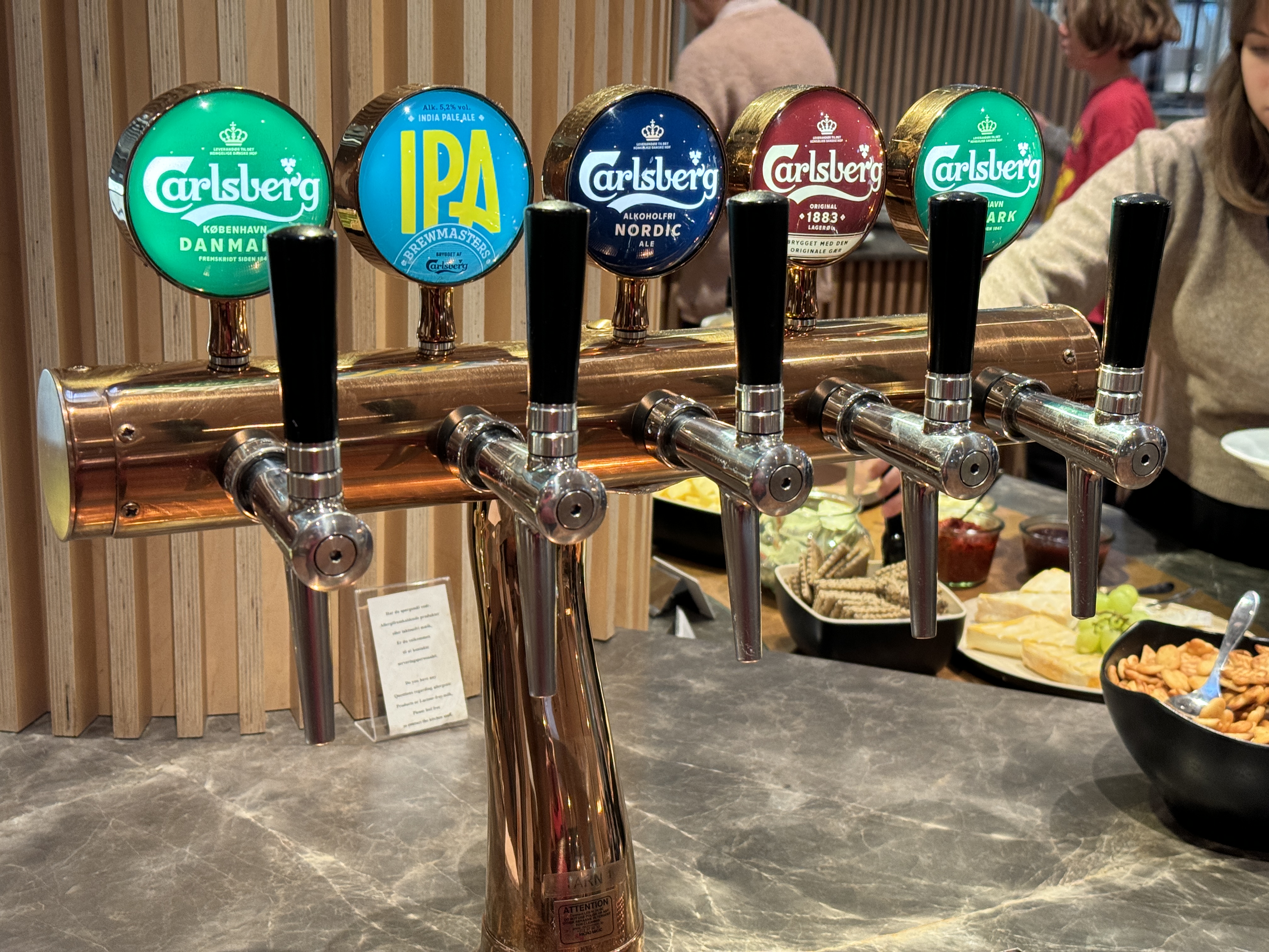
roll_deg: -2.3
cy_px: 476
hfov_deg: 39.7
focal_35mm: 48
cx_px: 634
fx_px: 1760
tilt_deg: -15.2
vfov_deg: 30.3
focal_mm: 6.86
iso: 200
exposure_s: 1/33
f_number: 1.78
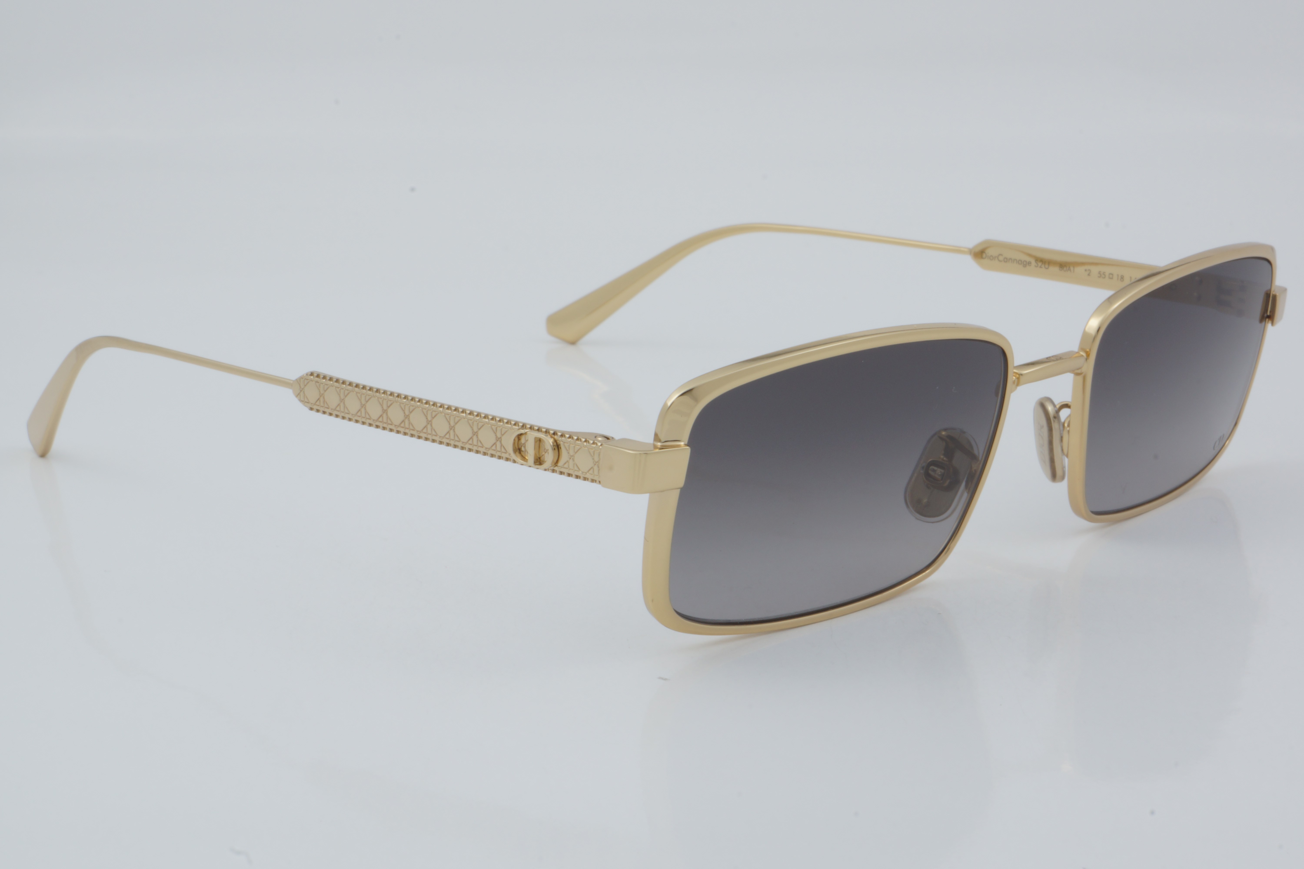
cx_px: 652
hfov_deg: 27.0
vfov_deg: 18.2
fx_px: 2716
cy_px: 434
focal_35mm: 75
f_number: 29
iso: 100
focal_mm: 50
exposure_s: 1/4
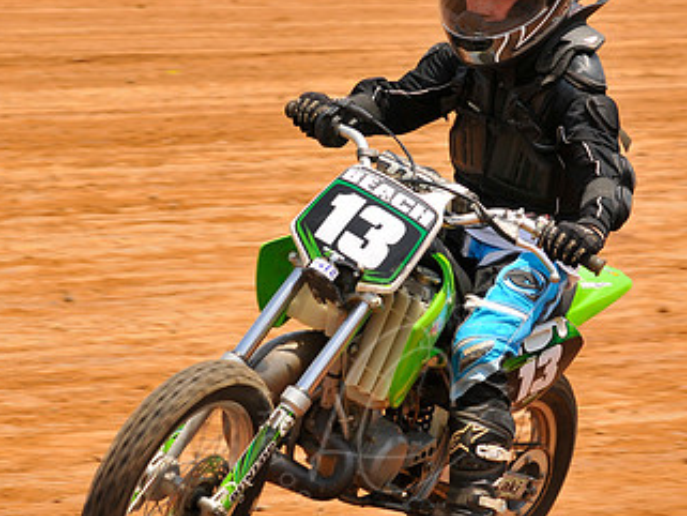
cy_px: 213
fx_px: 6450
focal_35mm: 325
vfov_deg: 4.6
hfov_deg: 6.1
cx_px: 385
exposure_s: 1/400
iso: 200
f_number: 9
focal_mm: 125
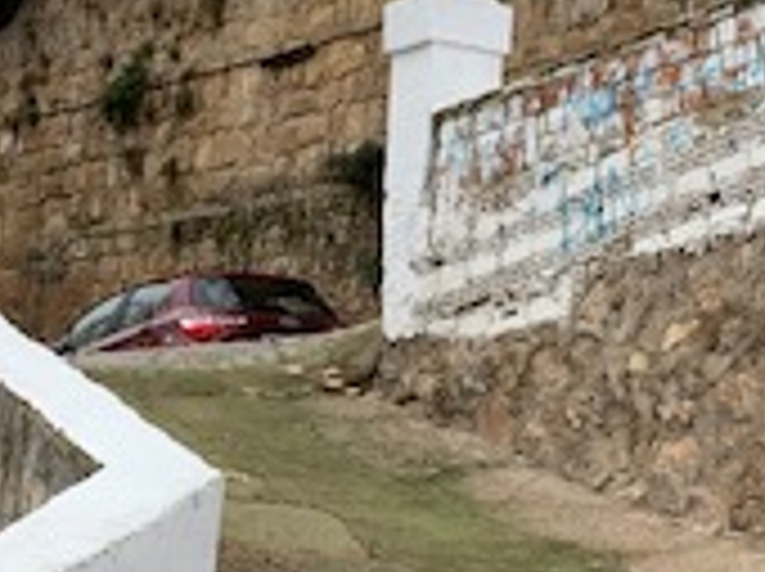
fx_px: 2163
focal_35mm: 98
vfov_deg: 15.0
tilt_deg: +9.6
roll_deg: -2.2
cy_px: 180
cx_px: 814
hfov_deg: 19.3
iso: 25
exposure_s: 1/239
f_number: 1.8
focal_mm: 4.25
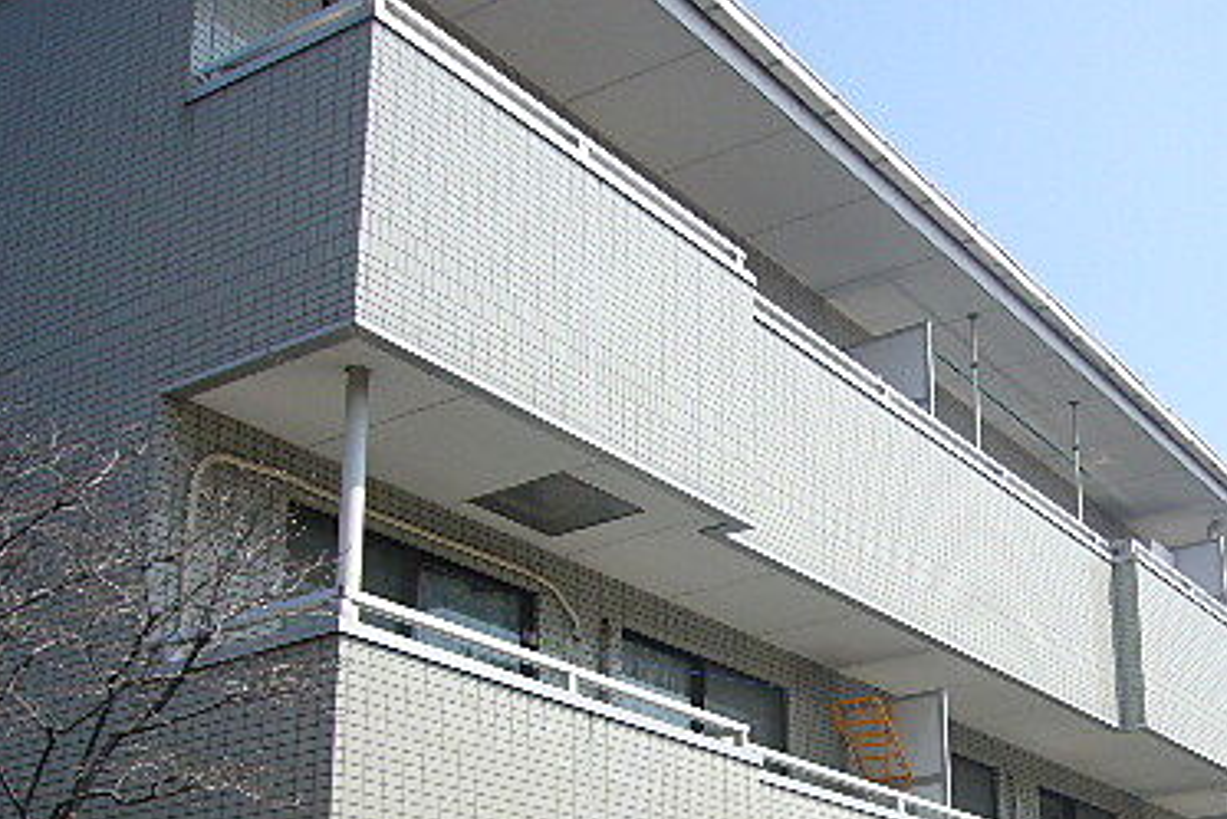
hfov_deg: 37.8
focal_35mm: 50
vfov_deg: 26.0
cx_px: 1023
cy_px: 760
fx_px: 1705
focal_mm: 4.6
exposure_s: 1/320
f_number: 5.6
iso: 80
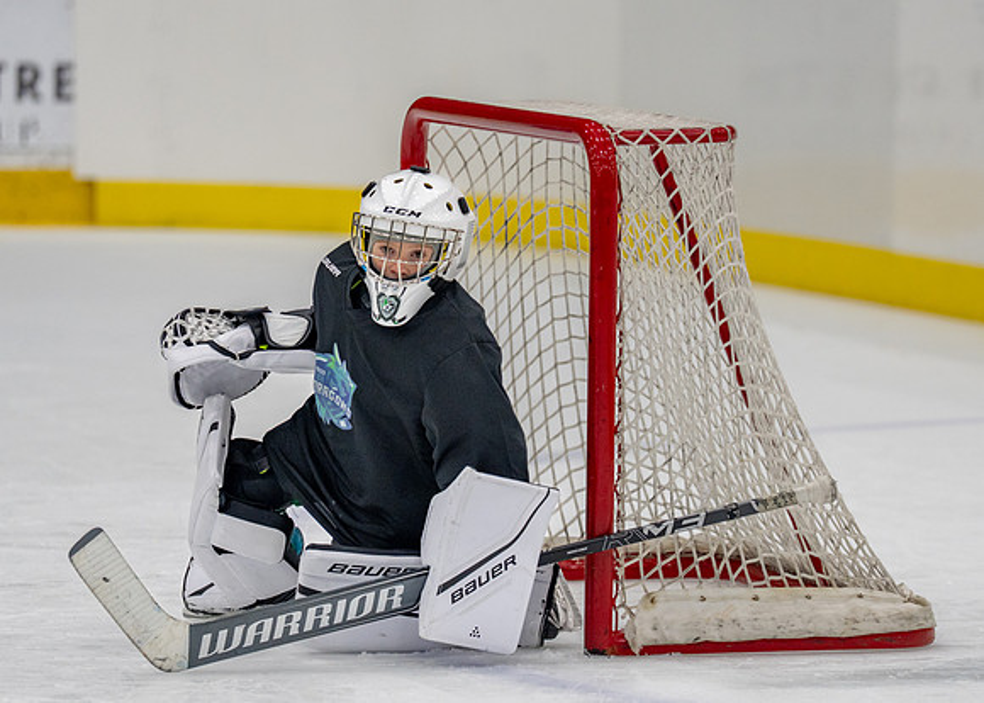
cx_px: 578
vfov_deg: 5.5
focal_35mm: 264
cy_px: 343
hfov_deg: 7.6
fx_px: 7368
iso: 1000
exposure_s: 1/1600
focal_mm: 156
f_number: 2.8
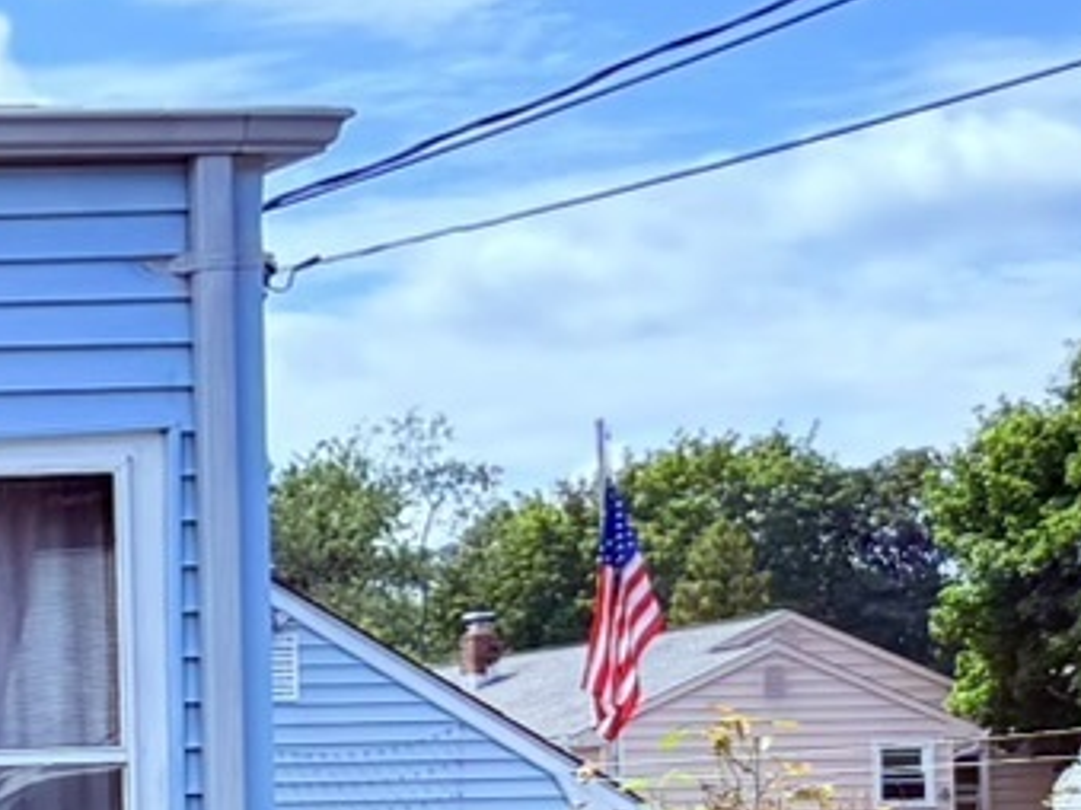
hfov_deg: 10.1
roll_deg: +0.5
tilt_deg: +2.2
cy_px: 925
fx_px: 4527
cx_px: -2136
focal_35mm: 145
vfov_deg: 10.1
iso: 100
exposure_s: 1/1949
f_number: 1.78
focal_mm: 6.76
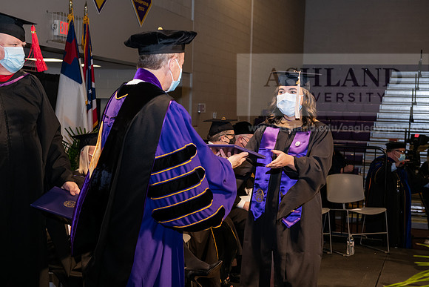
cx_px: 214
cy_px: 144
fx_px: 691
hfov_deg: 34.5
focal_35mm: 58
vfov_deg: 23.4
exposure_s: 1/200
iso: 1600
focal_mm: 58
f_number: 6.3
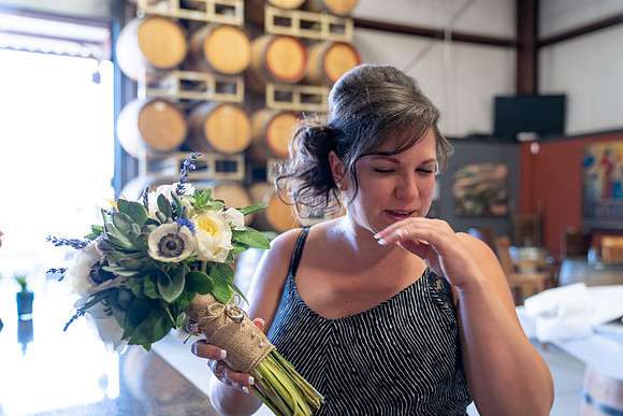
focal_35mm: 35
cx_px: 312
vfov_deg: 37.9
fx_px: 606
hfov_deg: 54.4
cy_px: 208
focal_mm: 35
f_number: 2.8
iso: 500
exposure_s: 1/100
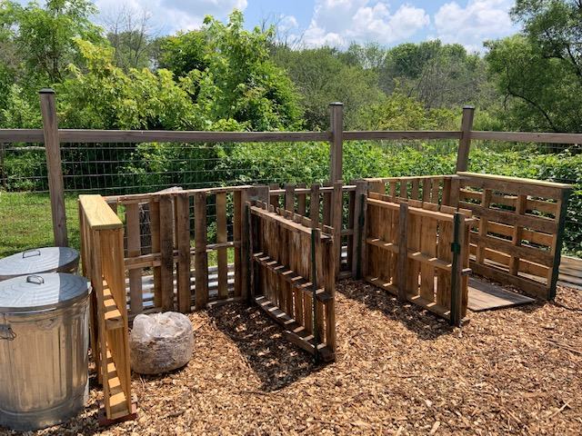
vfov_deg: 53.1
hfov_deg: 67.3
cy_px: 218
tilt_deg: -13.1
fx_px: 437
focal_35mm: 26
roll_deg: -0.4
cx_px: 291
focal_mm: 4.25
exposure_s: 1/1282
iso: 25
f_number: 1.8
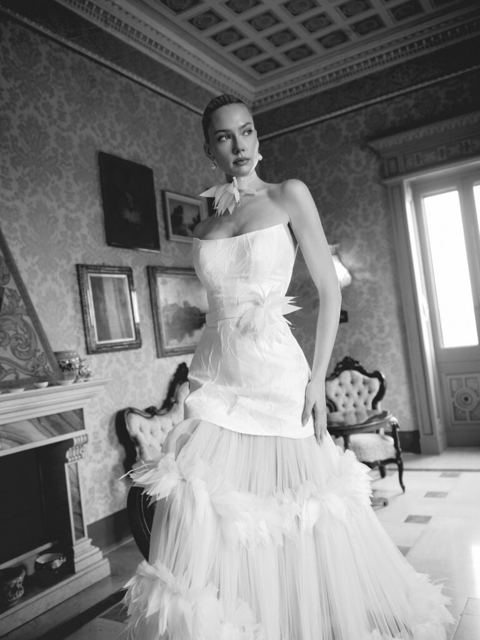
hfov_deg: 46.8
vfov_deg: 60.0
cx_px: 240
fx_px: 555
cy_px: 320
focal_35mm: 30
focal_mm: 37.6
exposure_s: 1/125
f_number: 4
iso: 1000
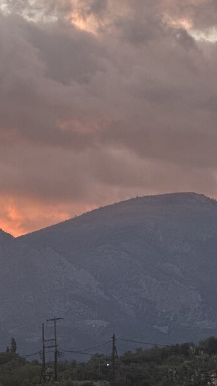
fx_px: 2251
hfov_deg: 5.5
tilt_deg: +7.8
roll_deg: -0.1
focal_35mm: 220
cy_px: 176
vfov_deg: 9.8
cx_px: -73
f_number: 2.8
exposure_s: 1/121
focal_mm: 9
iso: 40
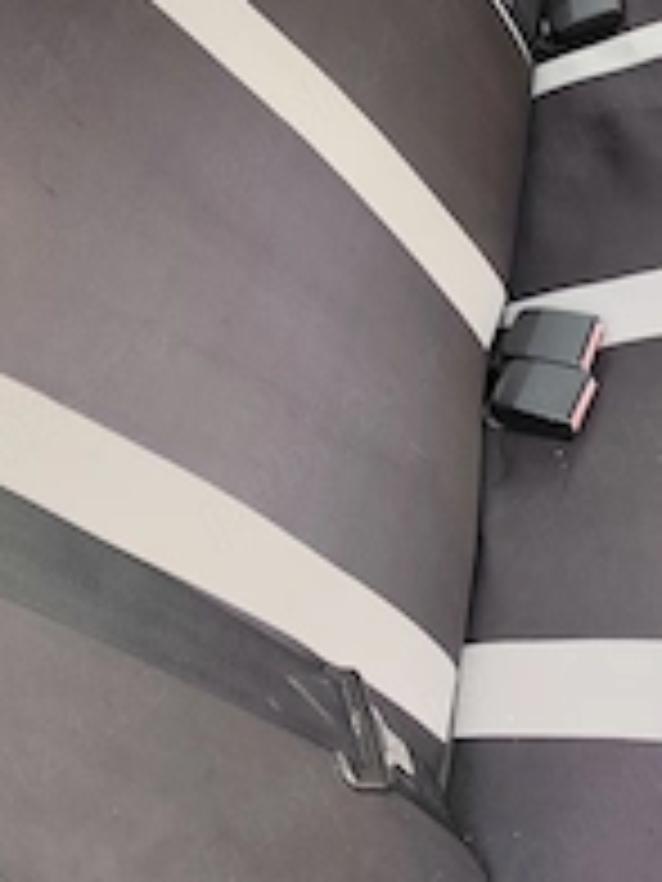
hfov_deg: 30.3
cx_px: 500
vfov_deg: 38.7
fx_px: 1198
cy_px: 158
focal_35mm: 47
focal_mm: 6.19
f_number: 1.65
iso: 50
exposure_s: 1/100
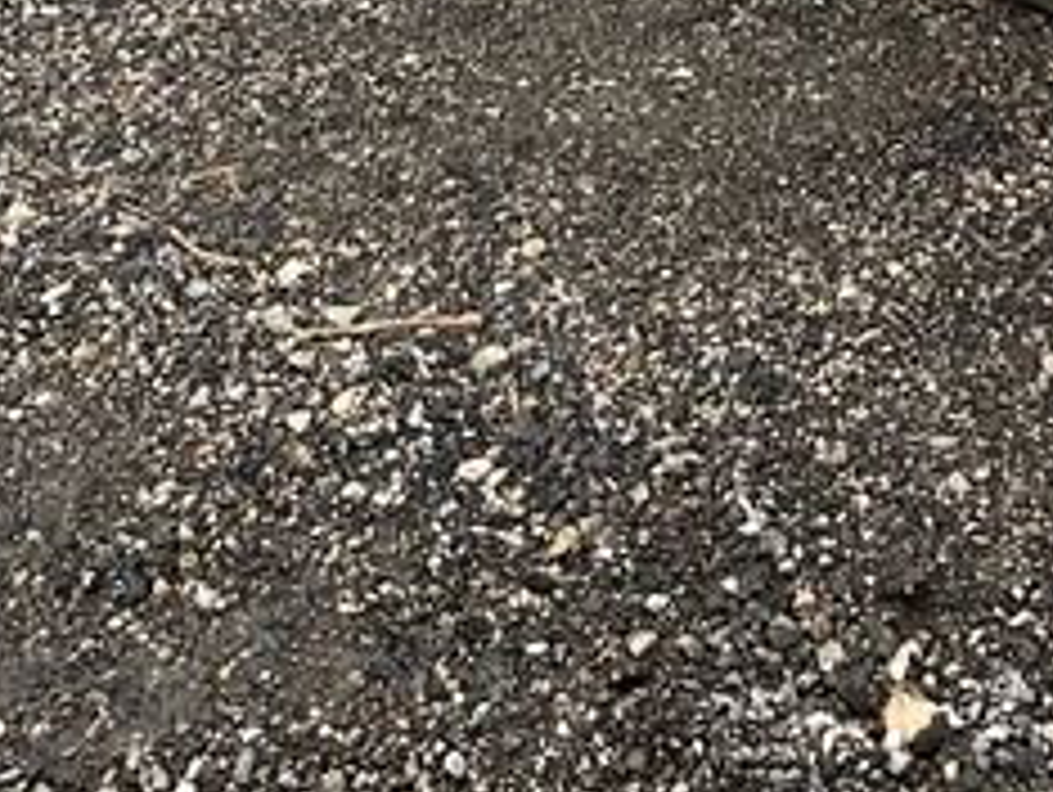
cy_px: -236
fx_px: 2832
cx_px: 720
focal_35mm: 93
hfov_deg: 21.0
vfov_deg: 15.2
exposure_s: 1/340
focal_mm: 3
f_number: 1.8
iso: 25
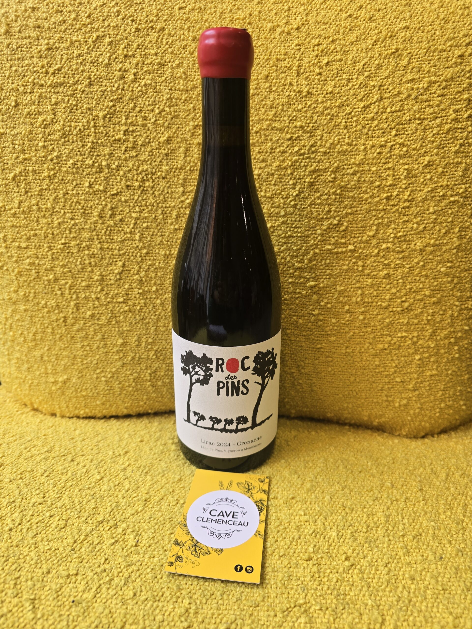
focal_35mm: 23
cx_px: 236
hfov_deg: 58.9
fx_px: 418
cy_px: 314
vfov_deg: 73.9
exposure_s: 1/100
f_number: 1.7
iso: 64
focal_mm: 6.3
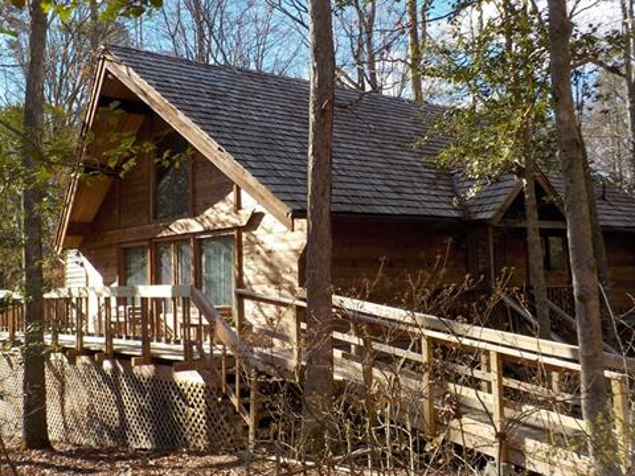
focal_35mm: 40
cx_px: 275
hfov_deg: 46.7
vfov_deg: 35.9
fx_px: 734
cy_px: 204
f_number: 3.3
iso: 125
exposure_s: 1/500
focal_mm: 4.1
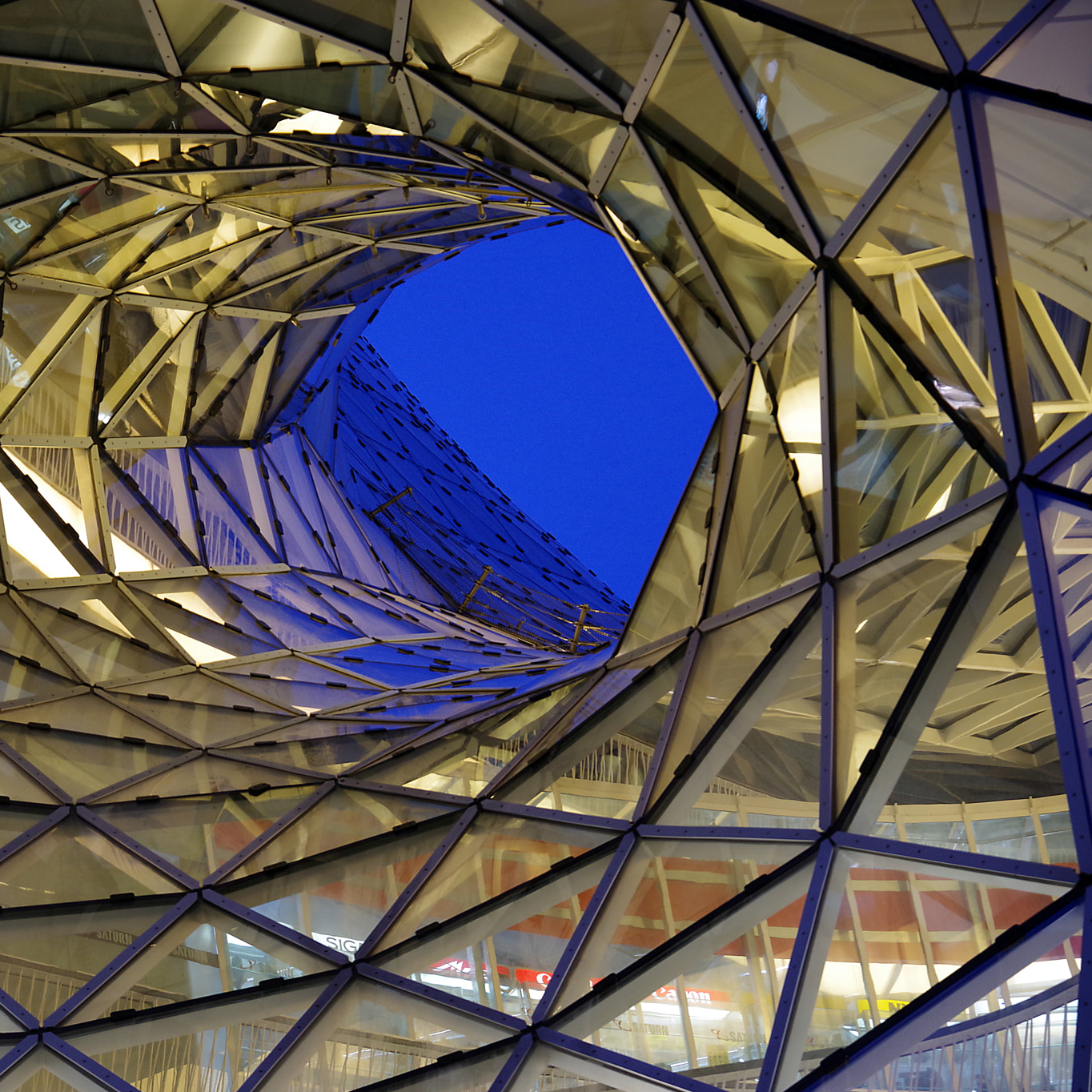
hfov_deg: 13.0
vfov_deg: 13.0
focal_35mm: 134
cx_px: 306
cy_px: 546
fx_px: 4783
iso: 800
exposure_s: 1/15
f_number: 5.6
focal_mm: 105
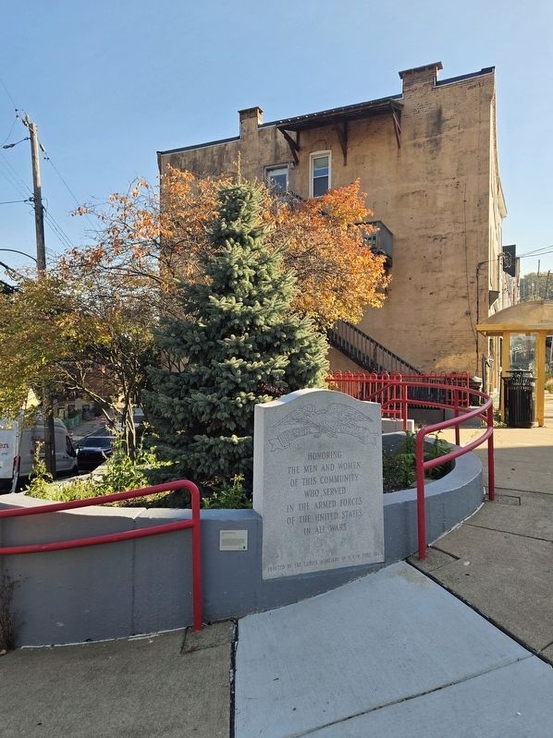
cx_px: 276
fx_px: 491
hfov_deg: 58.8
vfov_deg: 74.0
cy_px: 369
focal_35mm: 23
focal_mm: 5.4
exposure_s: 1/850
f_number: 1.8
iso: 25
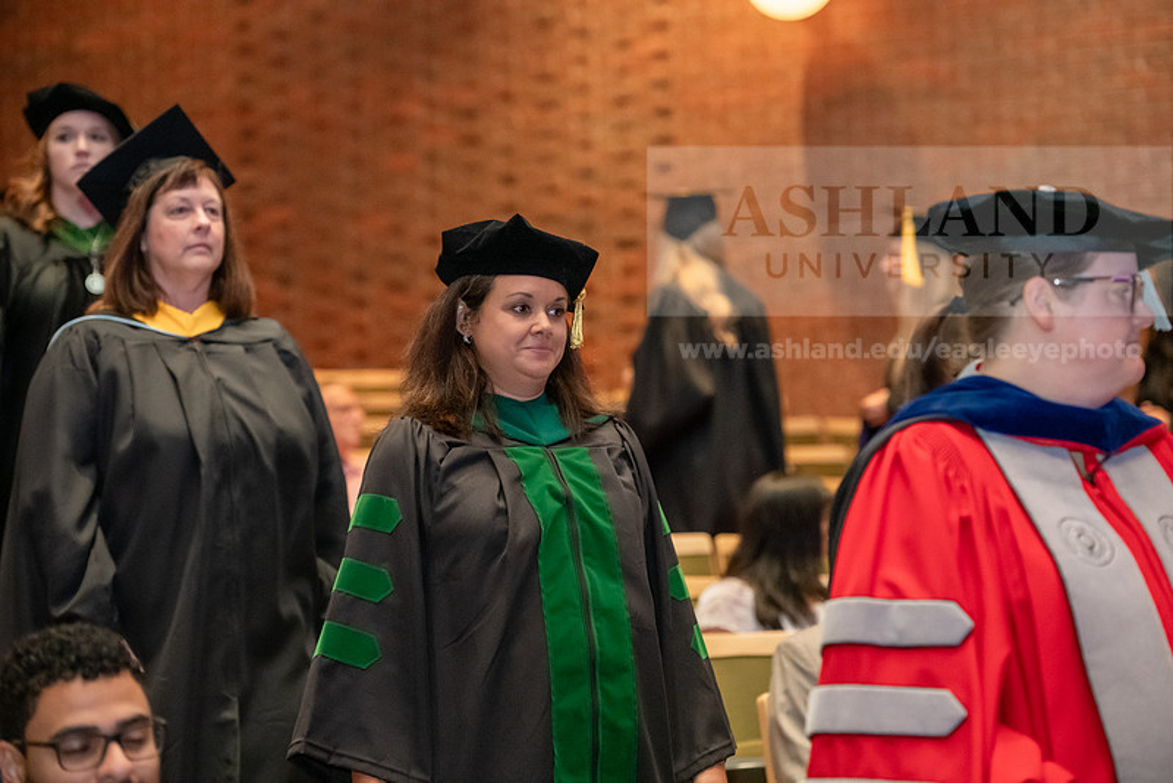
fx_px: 3585
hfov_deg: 18.6
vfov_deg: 12.5
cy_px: 392
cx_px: 586
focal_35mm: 110
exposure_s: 1/200
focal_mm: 110
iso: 3200
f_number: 3.5
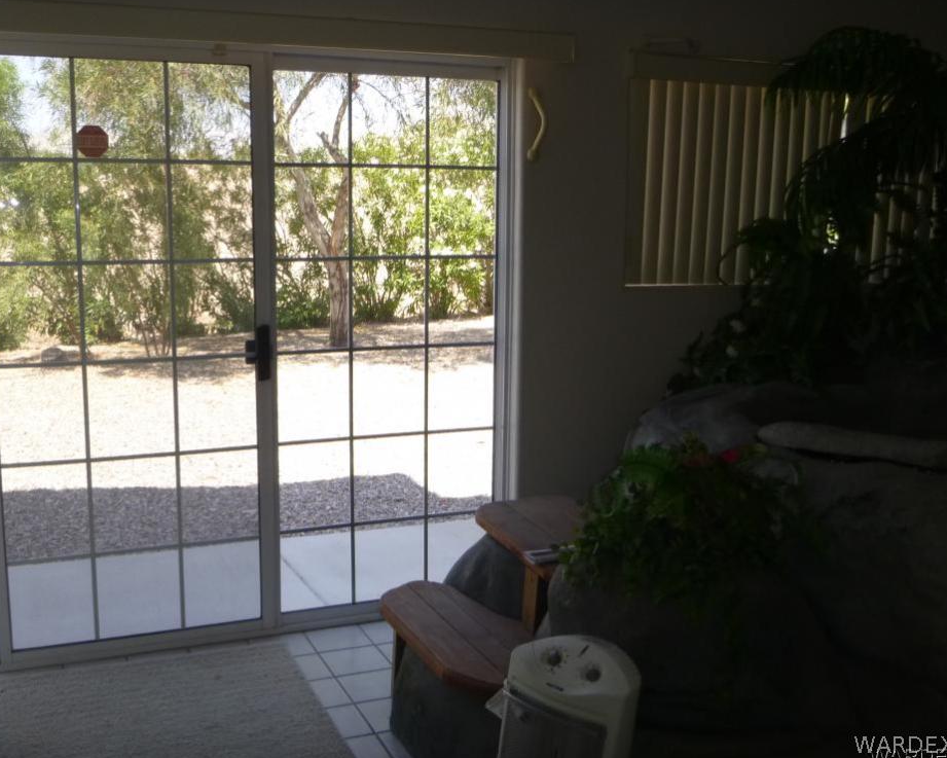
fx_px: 1093
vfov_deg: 38.2
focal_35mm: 39
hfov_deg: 46.8
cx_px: 435
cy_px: 367
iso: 100
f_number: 4.4
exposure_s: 1/80
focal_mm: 6.4
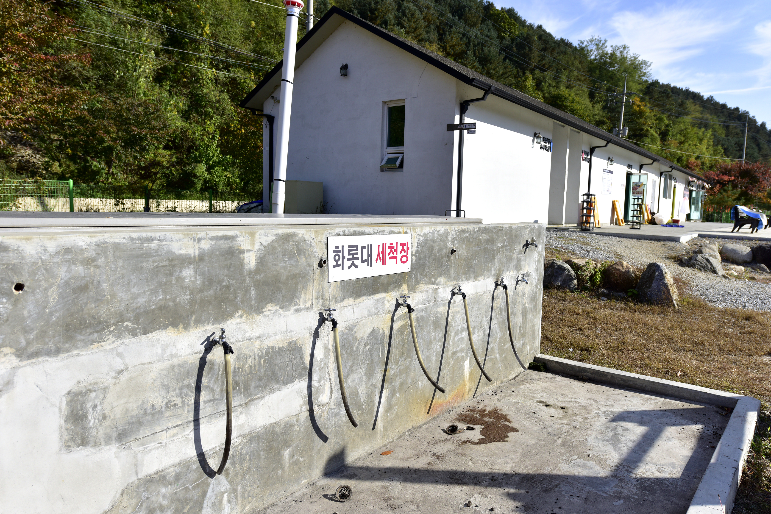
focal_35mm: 25
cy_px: 254
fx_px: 535
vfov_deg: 51.3
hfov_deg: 71.5
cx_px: 395
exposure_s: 1/1000
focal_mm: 24
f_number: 5.6
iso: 200
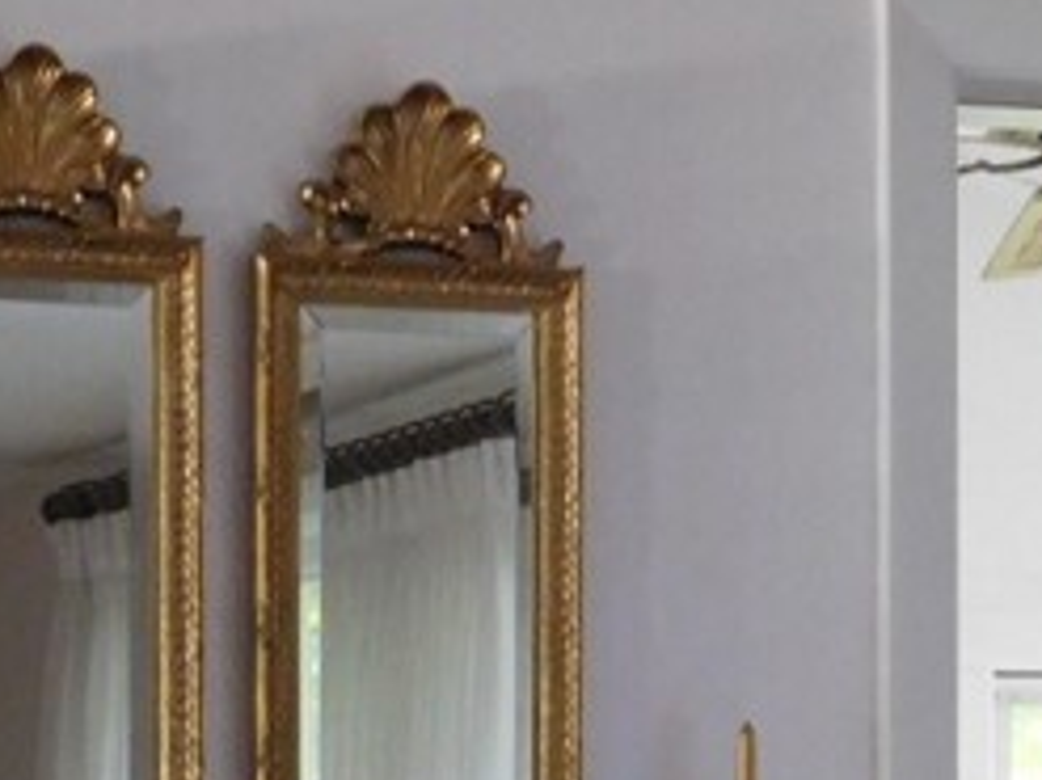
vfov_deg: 8.6
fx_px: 4994
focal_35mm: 166
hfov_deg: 11.9
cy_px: 1307
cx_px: 498
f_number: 3.6
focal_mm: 7.1
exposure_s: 1/15
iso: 400
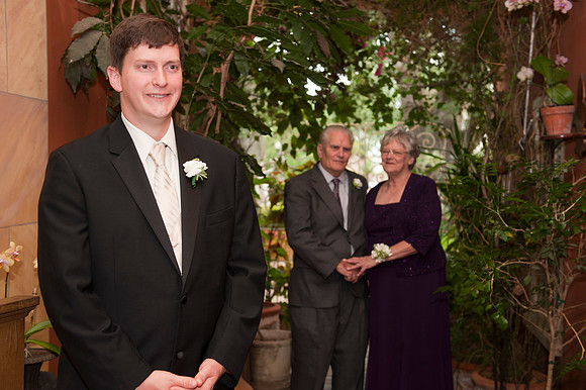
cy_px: 195
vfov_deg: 28.0
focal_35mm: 48
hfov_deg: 41.1
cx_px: 293
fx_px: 781
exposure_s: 1/100
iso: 250
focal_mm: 48
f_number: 4
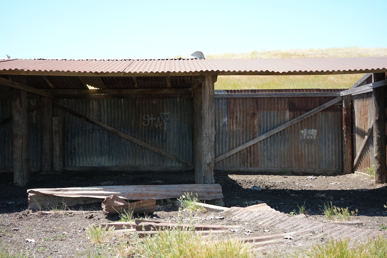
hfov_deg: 39.6
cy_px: 129
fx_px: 537
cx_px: 194
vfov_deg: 27.0
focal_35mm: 50
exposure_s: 1/3200
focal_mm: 50
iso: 1600
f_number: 4.5
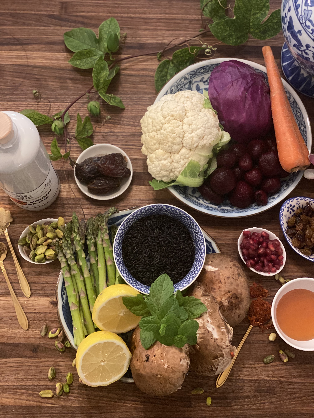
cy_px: 209
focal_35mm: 52
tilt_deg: -77.2
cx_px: 157
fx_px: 629
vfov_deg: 36.8
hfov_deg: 28.0
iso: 400
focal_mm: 6
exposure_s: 1/20
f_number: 2
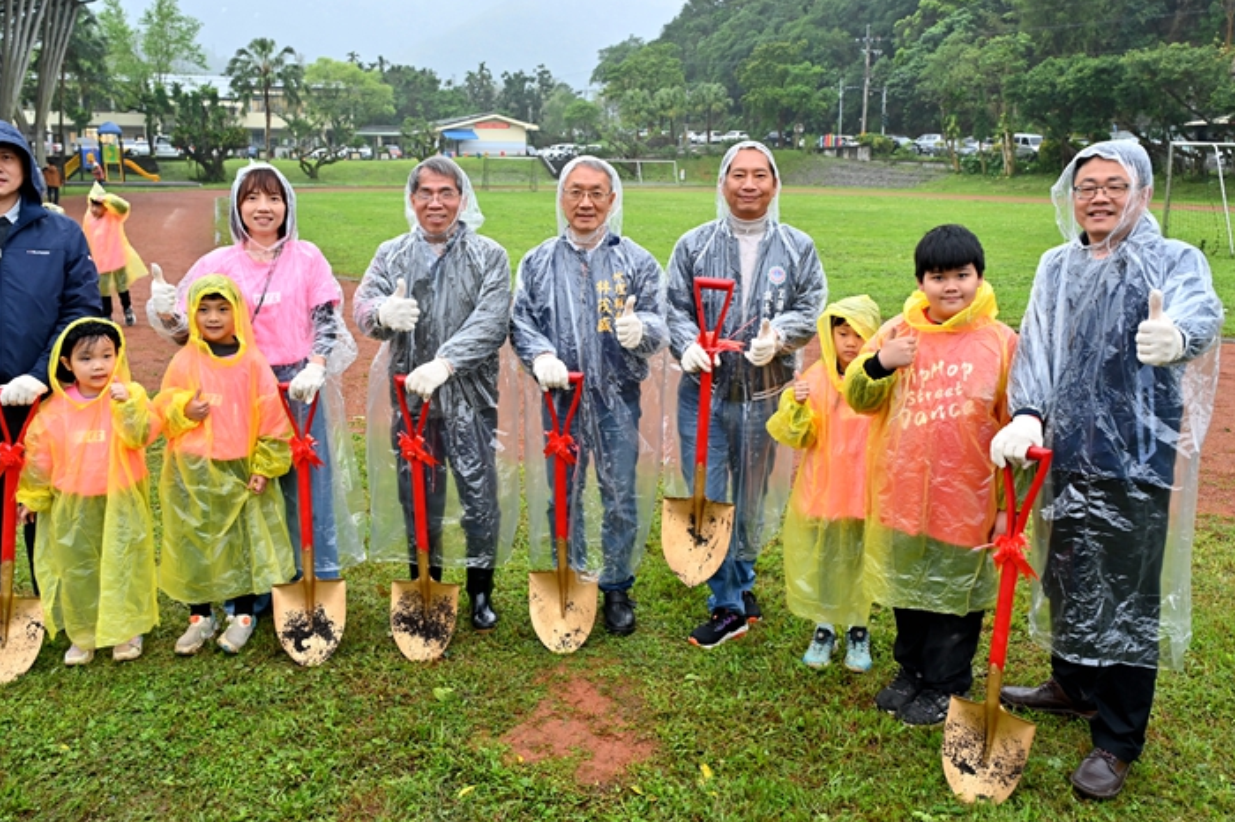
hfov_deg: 58.7
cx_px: 602
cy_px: 359
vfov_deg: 41.0
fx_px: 1097
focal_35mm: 32
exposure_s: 1/160
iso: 640
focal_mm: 28
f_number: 5
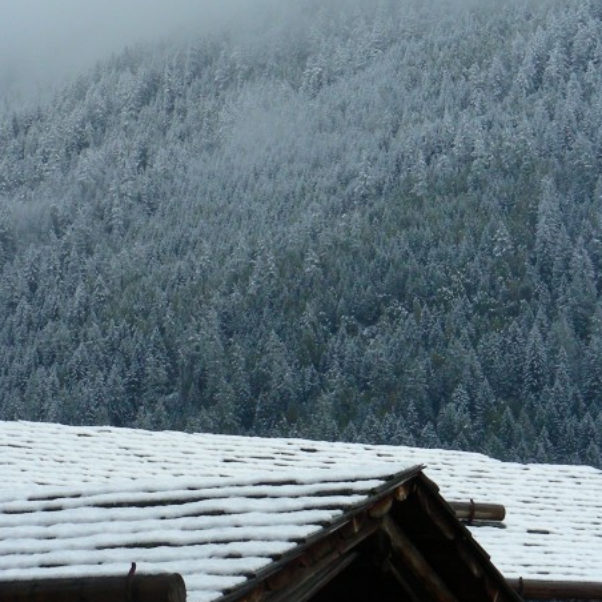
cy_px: 222
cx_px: 289
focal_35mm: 155
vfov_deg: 11.3
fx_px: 3050
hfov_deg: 11.3
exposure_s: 1/570
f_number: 5.6
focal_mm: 16.5
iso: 100
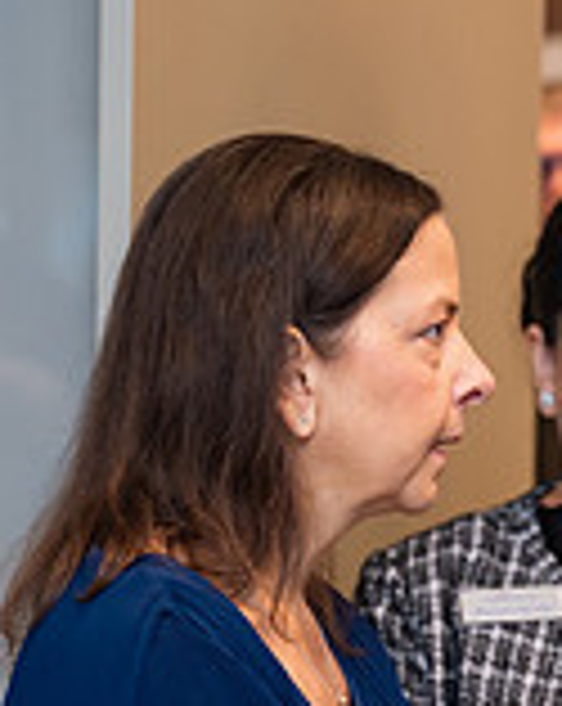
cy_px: 679
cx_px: 611
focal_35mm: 251
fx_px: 5234
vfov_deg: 7.7
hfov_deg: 6.1
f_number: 3.2
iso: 800
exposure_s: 1/160
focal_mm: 72
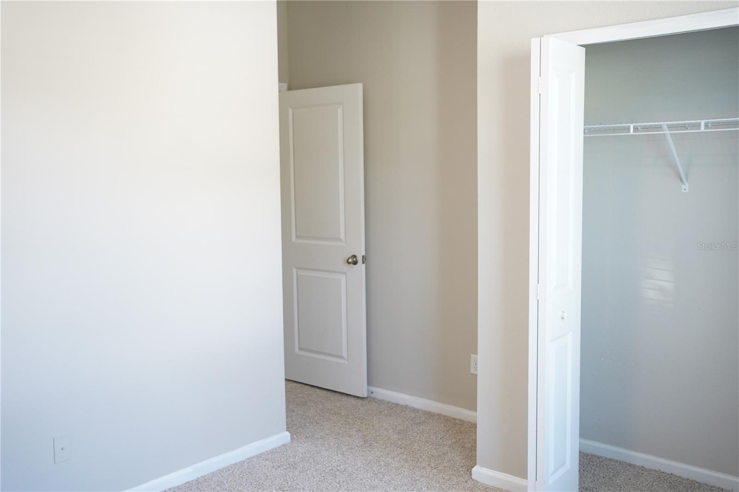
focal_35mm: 35
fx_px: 718
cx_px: 370
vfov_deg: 37.8
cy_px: 246
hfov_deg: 54.4
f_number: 3.5
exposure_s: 1/60
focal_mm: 35
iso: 1250
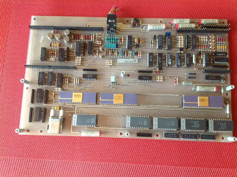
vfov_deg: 40.6
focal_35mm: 35
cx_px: 118
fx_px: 239
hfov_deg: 52.7
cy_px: 88
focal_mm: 4.28
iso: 64
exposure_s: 1/30
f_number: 2.4
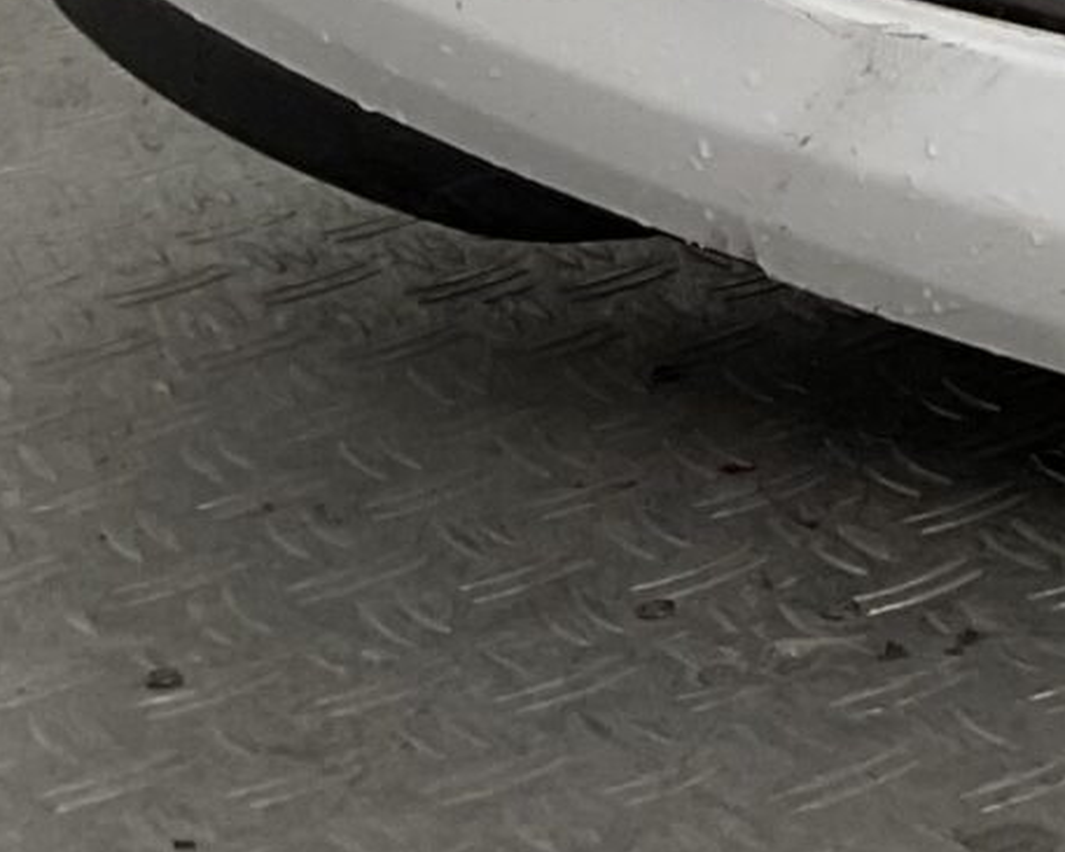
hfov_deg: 10.6
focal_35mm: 159
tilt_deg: -7.0
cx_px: 2436
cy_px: -1155
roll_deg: +0.7
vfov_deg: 8.8
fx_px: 5013
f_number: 1.8
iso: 16
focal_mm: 3
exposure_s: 1/217
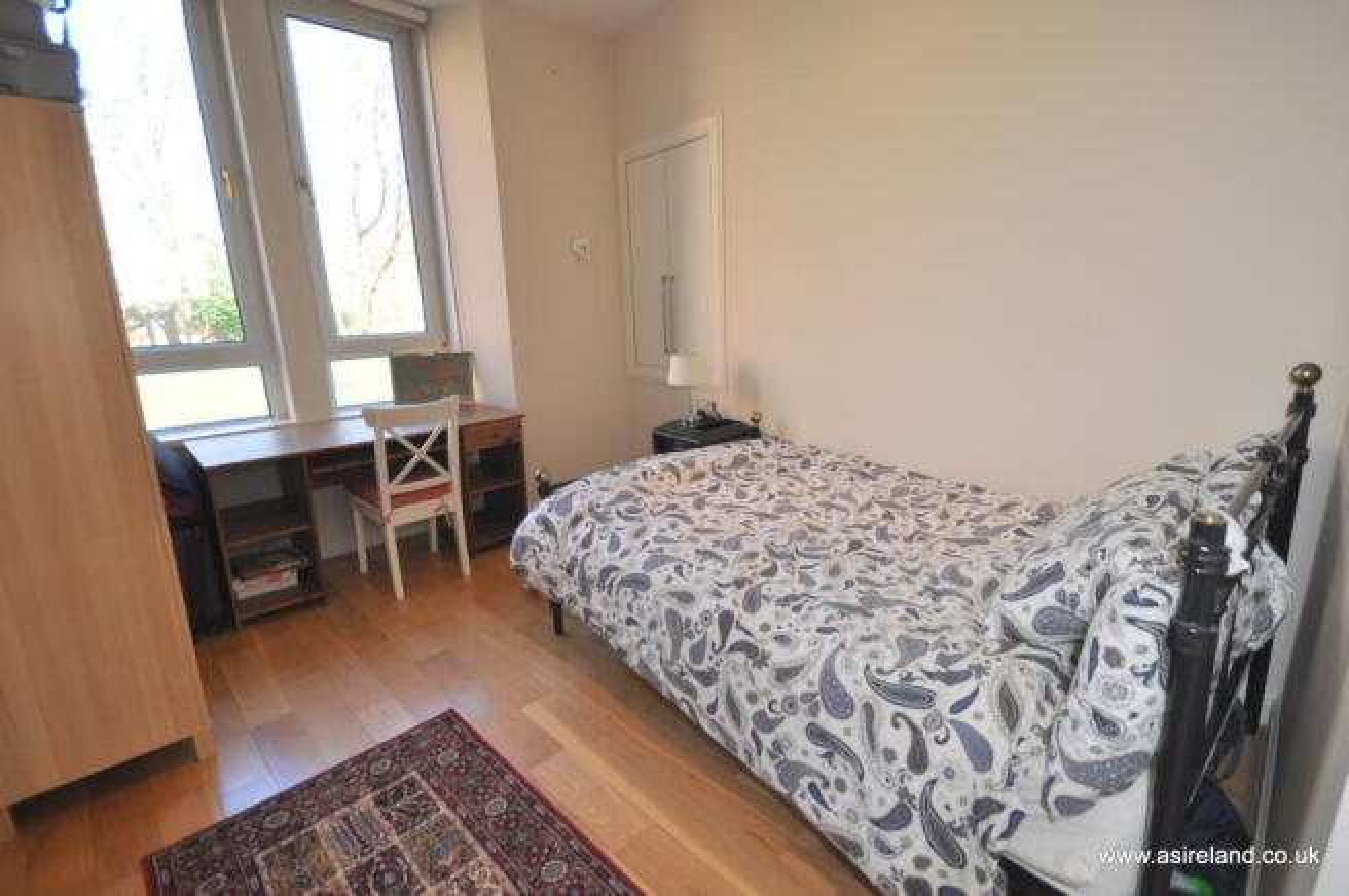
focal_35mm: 16
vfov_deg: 71.9
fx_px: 618
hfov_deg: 95.0
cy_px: 448
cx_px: 674
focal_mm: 11
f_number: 4.5
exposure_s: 1/80
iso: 400
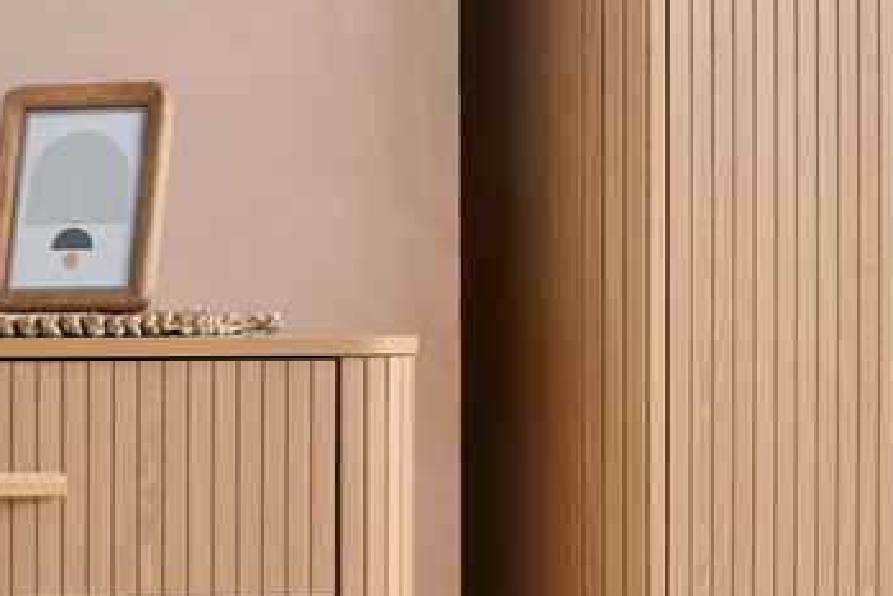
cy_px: 335
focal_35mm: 116
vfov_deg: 11.8
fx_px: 2878
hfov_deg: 17.6
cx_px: 356
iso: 100
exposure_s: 1/125
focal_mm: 90
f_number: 11
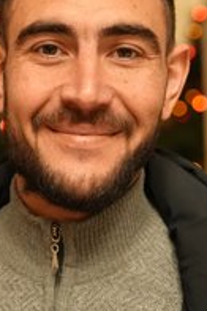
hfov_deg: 10.8
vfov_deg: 16.2
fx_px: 1089
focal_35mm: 126
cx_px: 14
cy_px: 107
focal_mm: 62
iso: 12800
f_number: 3.5
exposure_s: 1/160
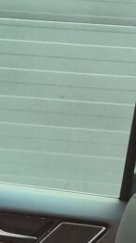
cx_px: -258
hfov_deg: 7.1
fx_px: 983
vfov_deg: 11.9
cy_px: 550
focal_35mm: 153
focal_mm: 7.01
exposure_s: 1/50
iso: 1106
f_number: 1.69
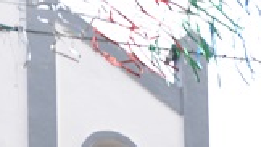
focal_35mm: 93
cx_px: 177
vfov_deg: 10.1
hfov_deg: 22.8
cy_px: 425
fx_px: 643
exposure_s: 1/1600
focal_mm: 16
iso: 800
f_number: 5
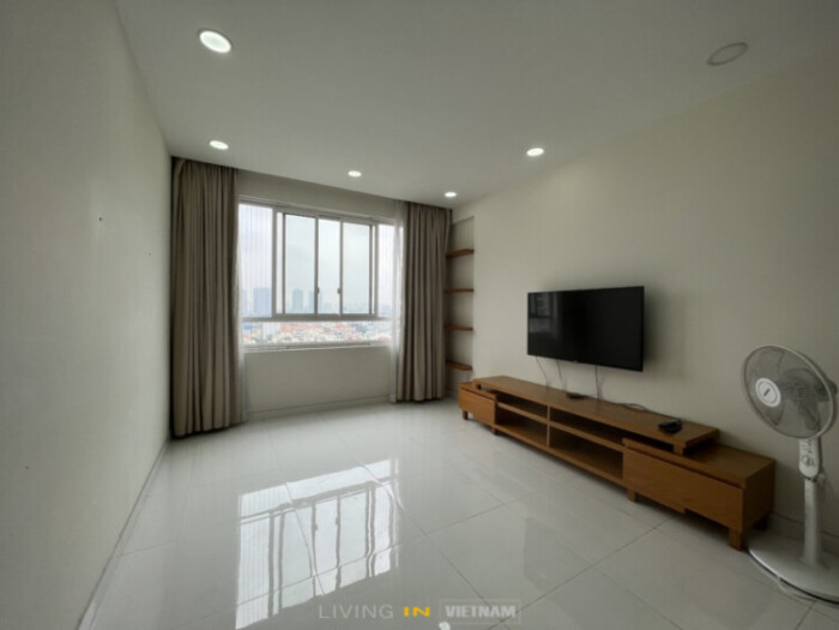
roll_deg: -0.7
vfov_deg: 89.9
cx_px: 420
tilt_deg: +0.4
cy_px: 315
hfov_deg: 106.2
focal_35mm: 13
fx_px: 315
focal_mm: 1.57
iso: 32
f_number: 1.8
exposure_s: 1/477
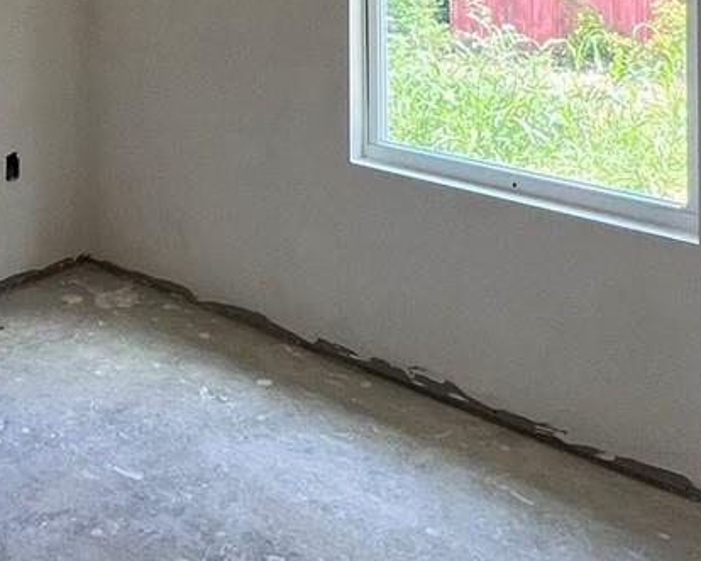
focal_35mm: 49
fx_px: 1016
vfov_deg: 26.9
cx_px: -19
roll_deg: +0.3
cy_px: -131
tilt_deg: -0.5
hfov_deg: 34.3
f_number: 1.8
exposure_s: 1/99
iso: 64
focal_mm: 1.57
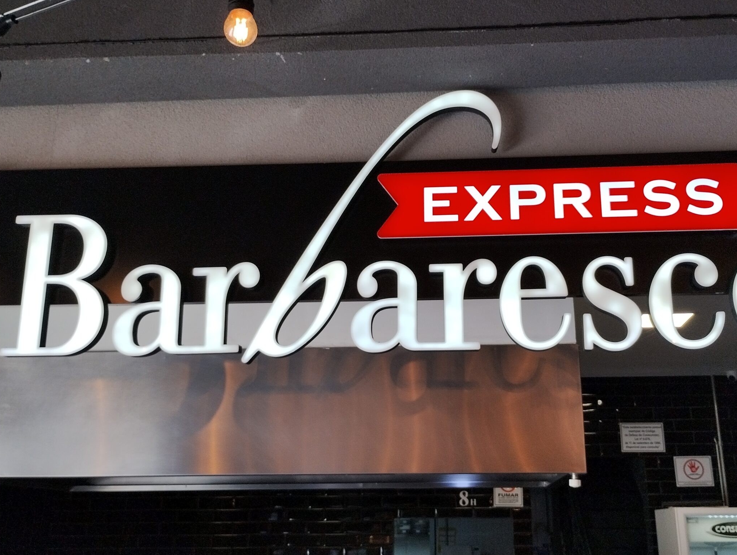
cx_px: 421
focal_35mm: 35
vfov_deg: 40.8
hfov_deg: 52.4
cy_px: 294
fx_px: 746
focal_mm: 4.27
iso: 272
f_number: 1.8
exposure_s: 1/120
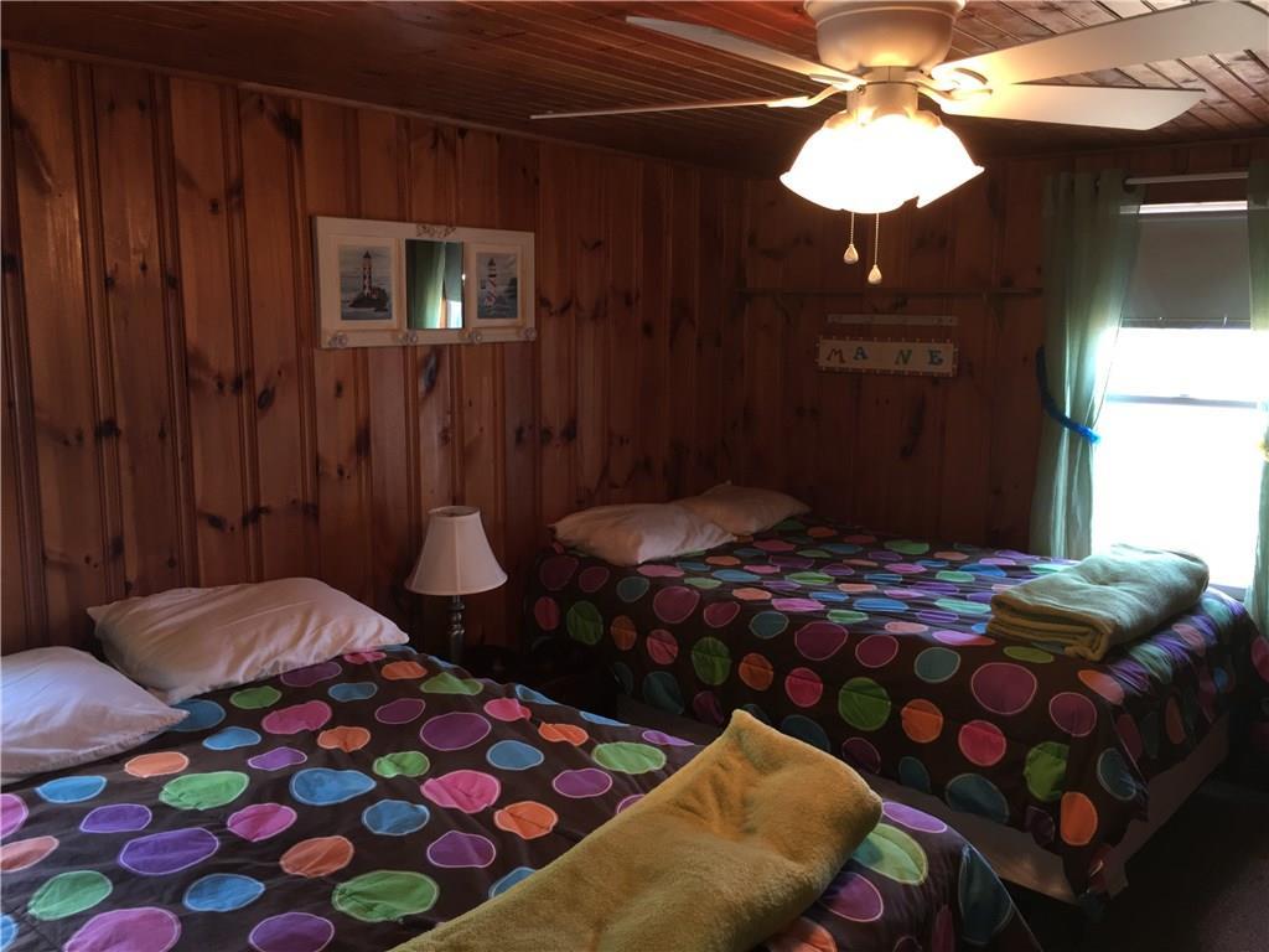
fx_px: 1063
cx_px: 634
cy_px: 476
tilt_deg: -6.4
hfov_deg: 61.7
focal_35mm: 29
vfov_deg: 48.2
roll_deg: -0.5
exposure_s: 1/30
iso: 50
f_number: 2.2
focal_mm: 4.15
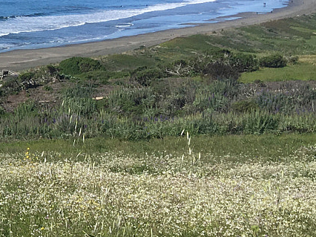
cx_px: -265
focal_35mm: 109
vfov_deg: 13.5
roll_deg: -2.0
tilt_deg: -5.7
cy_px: 59
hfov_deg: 15.4
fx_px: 994
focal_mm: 4.15
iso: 25
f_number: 2.2
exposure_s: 1/2079
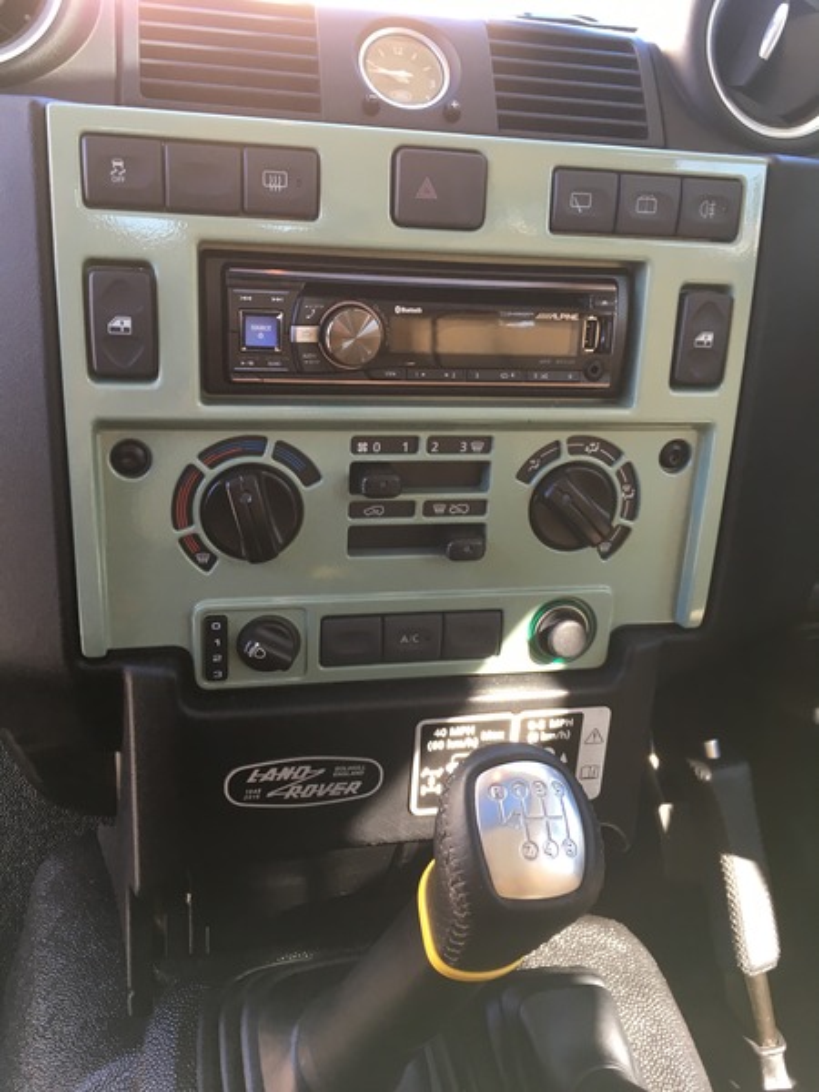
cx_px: 410
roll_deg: -4.0
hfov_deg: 48.2
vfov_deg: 61.7
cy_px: 546
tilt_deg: -18.0
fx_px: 915
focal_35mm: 29
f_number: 2.2
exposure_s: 1/33
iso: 32
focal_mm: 4.15
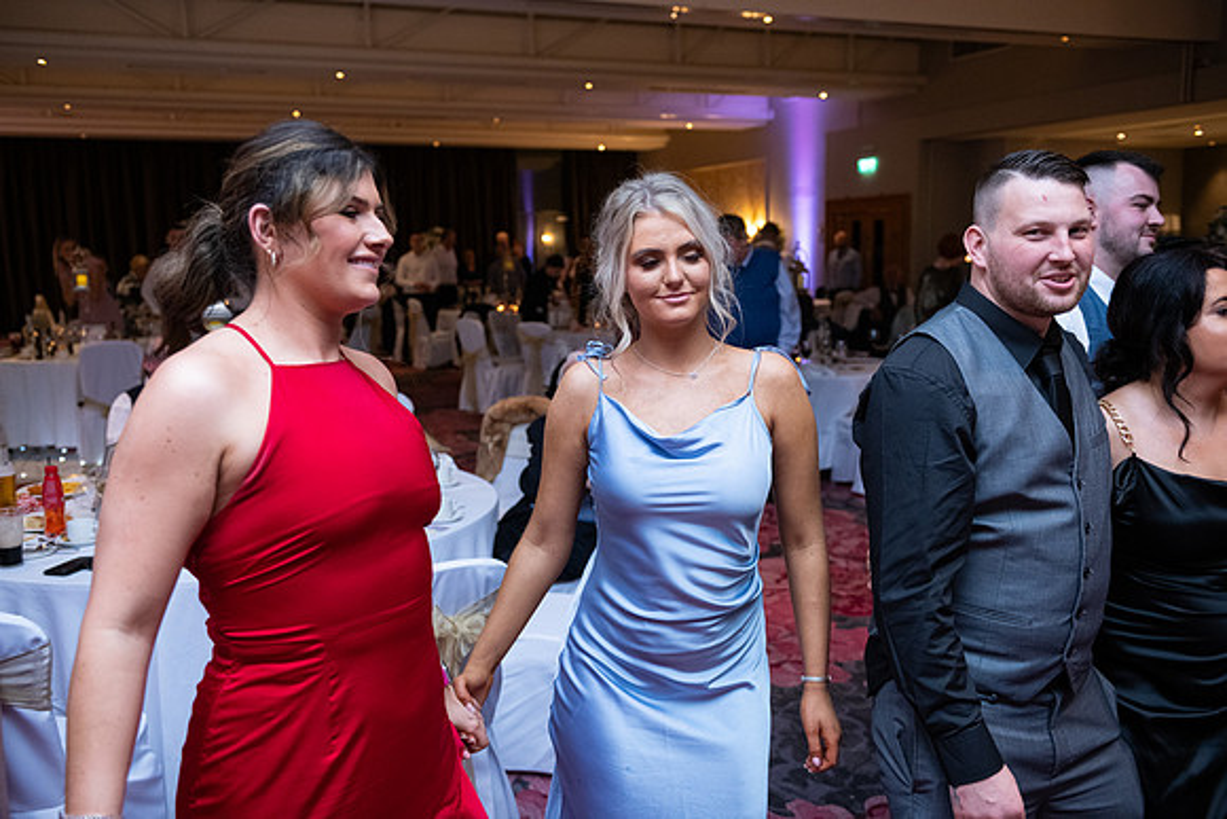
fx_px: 1091
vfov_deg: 41.1
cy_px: 410
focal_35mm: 32
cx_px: 614
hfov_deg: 58.7
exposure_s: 1/160
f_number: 3.5
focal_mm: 32
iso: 1250
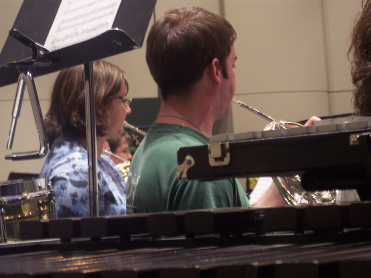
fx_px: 1221
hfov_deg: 17.3
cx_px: 186
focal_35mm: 114
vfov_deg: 13.0
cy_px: 139
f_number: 4.8
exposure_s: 1/8
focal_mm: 24
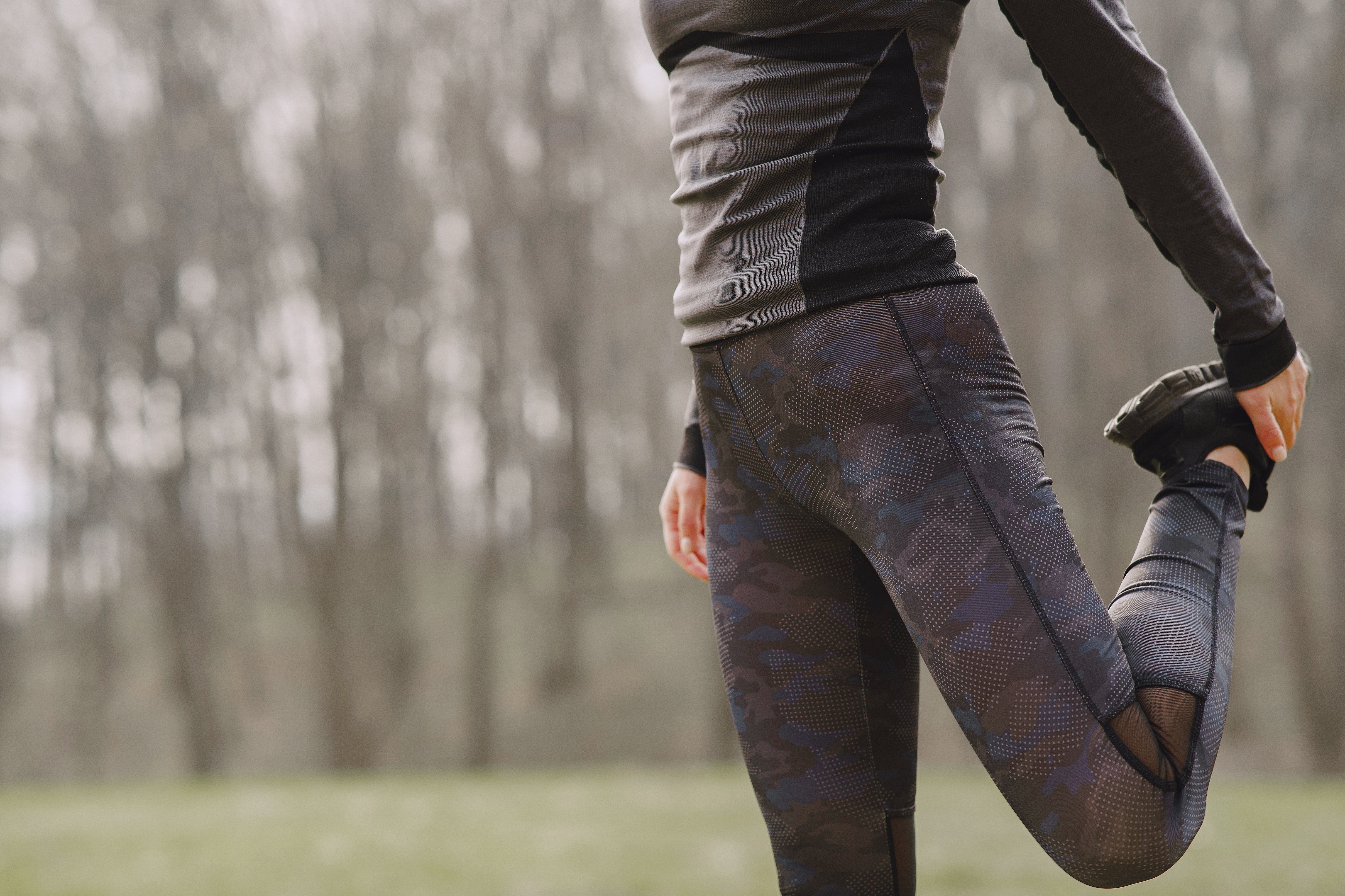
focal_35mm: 86
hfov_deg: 23.6
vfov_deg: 15.9
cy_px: 445
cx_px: 666
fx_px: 3213
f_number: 2.8
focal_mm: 85
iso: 160
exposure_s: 1/500
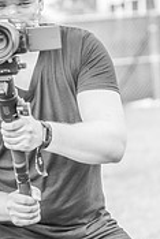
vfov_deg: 6.7
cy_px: 163
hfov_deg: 4.5
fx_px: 2049
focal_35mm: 308
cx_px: 124
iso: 320
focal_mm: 120
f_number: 4
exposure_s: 1/320
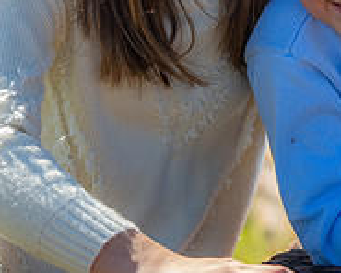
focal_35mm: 342
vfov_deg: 4.5
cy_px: 15
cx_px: 339
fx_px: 3452
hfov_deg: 5.6
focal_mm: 116
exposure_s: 1/250
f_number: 5
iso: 50
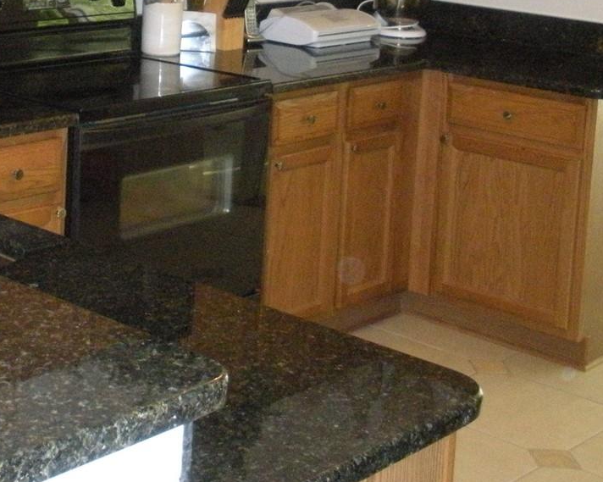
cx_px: 137
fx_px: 1409
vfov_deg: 18.9
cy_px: -3
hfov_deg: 23.9
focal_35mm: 79
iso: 609
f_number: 3.5
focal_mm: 6.3
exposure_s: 1/60
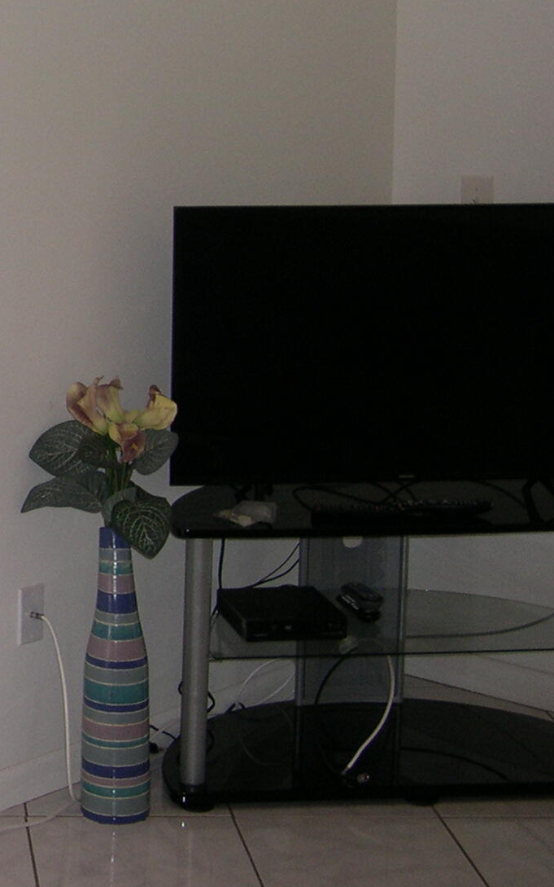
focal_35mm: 84
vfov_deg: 24.4
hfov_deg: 14.3
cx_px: -344
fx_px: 2028
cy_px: 217
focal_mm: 8
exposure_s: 1/60
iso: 100
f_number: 2.8
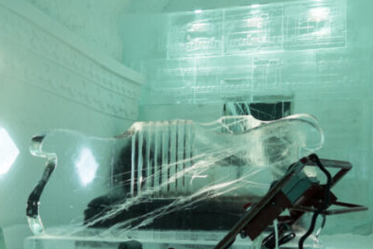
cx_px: 192
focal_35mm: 39
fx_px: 404
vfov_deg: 34.2
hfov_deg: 49.5
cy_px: 140
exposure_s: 1/3.33
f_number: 4.5
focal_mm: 10
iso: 200
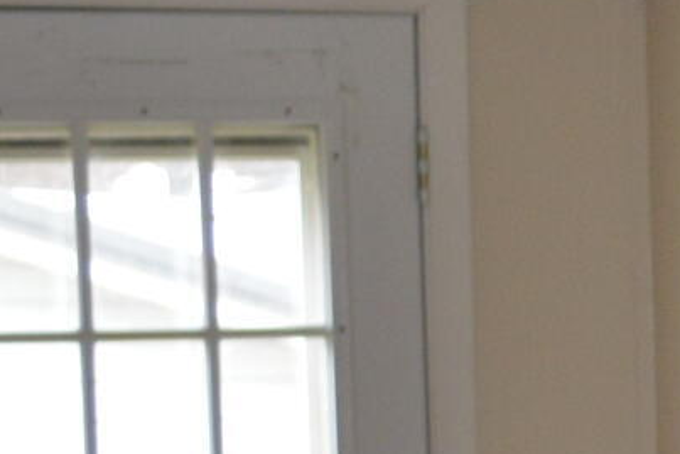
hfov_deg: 6.8
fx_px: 5064
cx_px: 2178
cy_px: 599
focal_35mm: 268
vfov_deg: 5.1
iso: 500
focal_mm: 24
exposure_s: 1/60
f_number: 4
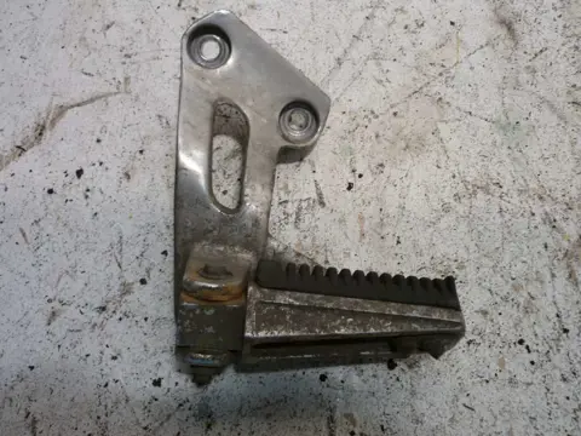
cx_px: 290
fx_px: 554
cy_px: 218
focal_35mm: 33
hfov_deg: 55.4
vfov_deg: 42.9
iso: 100
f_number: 2.8
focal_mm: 5.5
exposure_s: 1/30
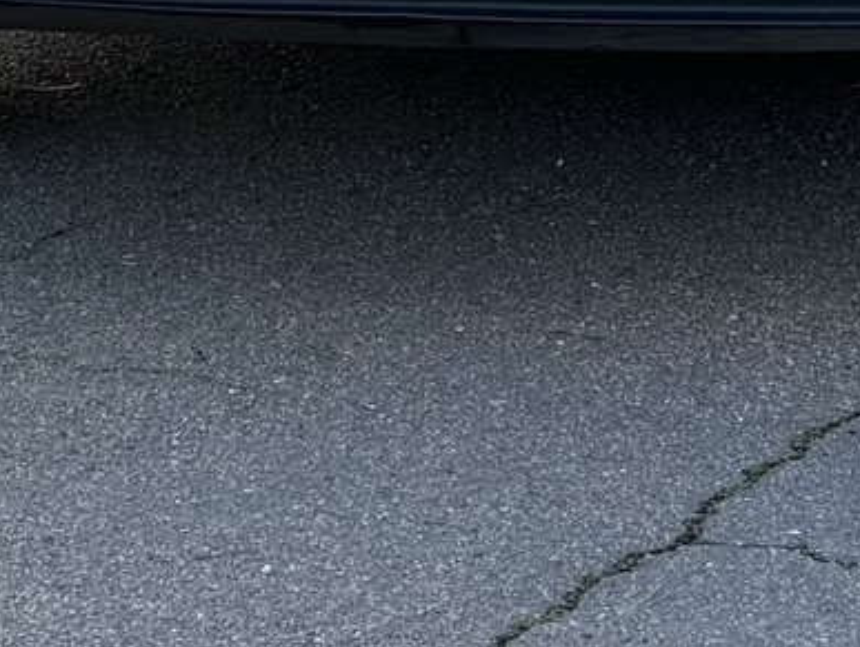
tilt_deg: -7.0
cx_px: 869
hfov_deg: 6.2
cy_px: -667
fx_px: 7908
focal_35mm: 318
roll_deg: -1.4
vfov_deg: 4.6
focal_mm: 9
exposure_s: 1/199
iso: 32
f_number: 2.8
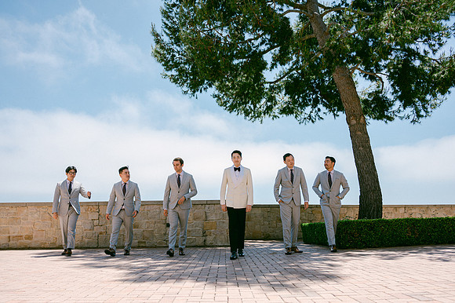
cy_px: 159
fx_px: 371
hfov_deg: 63.0
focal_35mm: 29
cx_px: 227
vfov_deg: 44.4
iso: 100
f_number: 4
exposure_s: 1/1600
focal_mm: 28
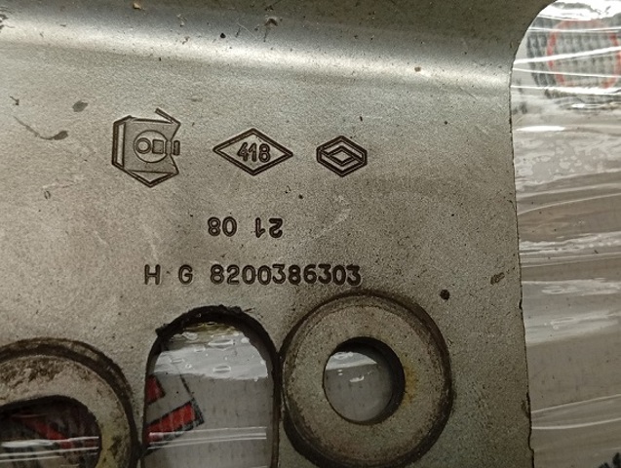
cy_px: 234
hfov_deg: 45.7
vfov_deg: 35.2
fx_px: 737
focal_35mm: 41
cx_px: 310
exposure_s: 1/50
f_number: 1.8
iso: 259
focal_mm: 3.96
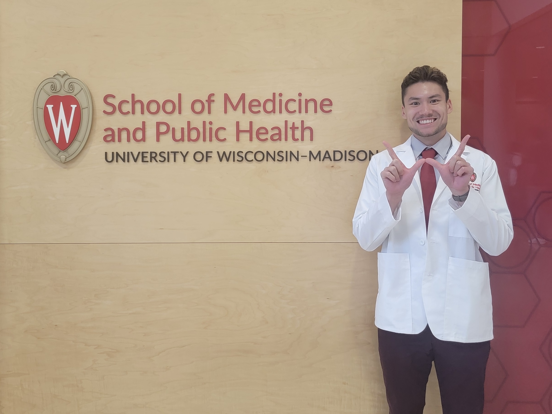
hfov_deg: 71.6
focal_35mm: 24
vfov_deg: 56.8
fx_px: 383
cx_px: 276
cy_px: 207
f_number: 1.8
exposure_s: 1/120
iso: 320
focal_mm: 6.7
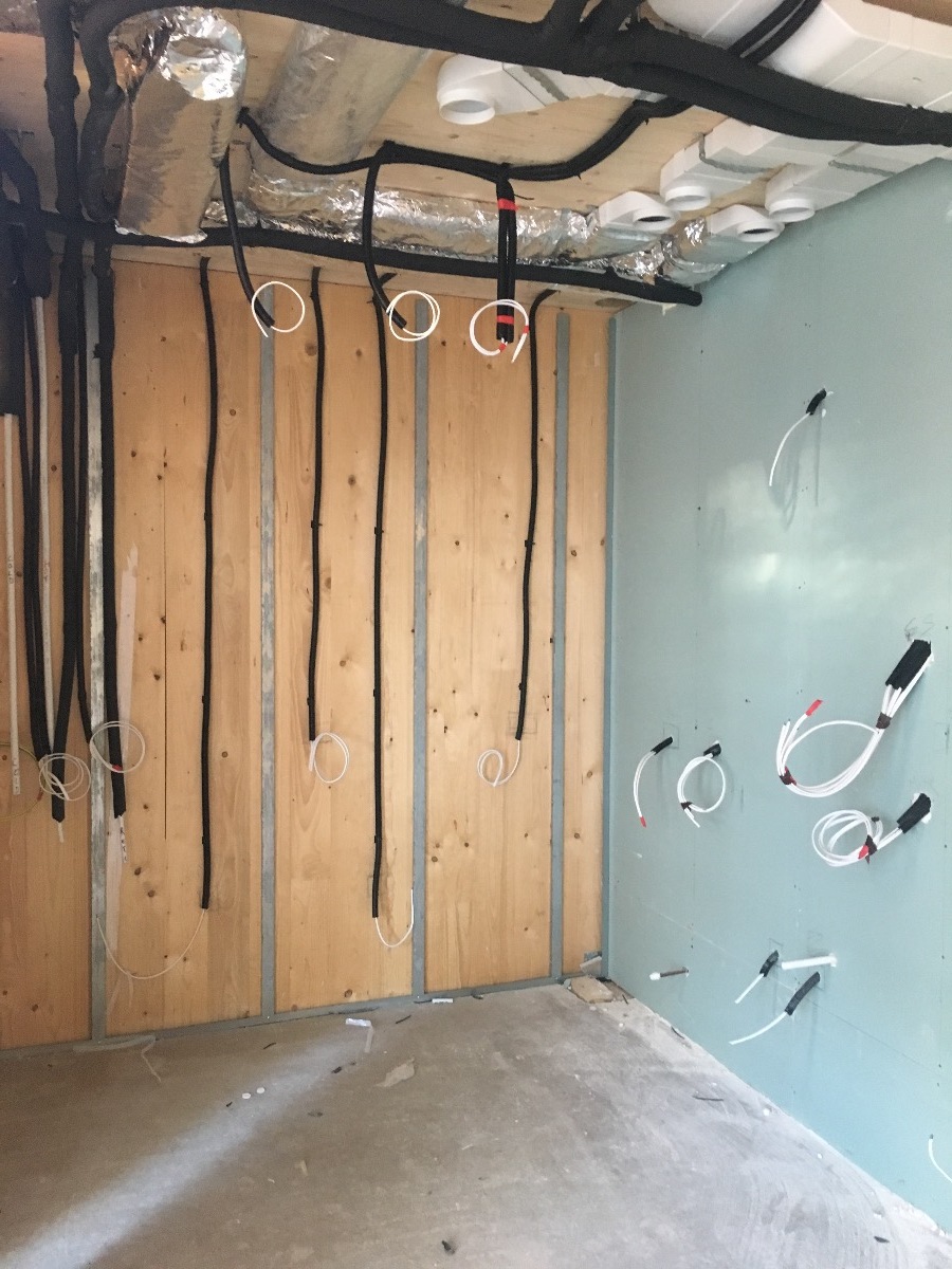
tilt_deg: -1.9
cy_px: 634
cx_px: 476
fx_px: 1063
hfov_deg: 48.2
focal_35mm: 29
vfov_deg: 61.7
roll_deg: -0.3
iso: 200
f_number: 2.2
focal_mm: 4.15
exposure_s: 1/17
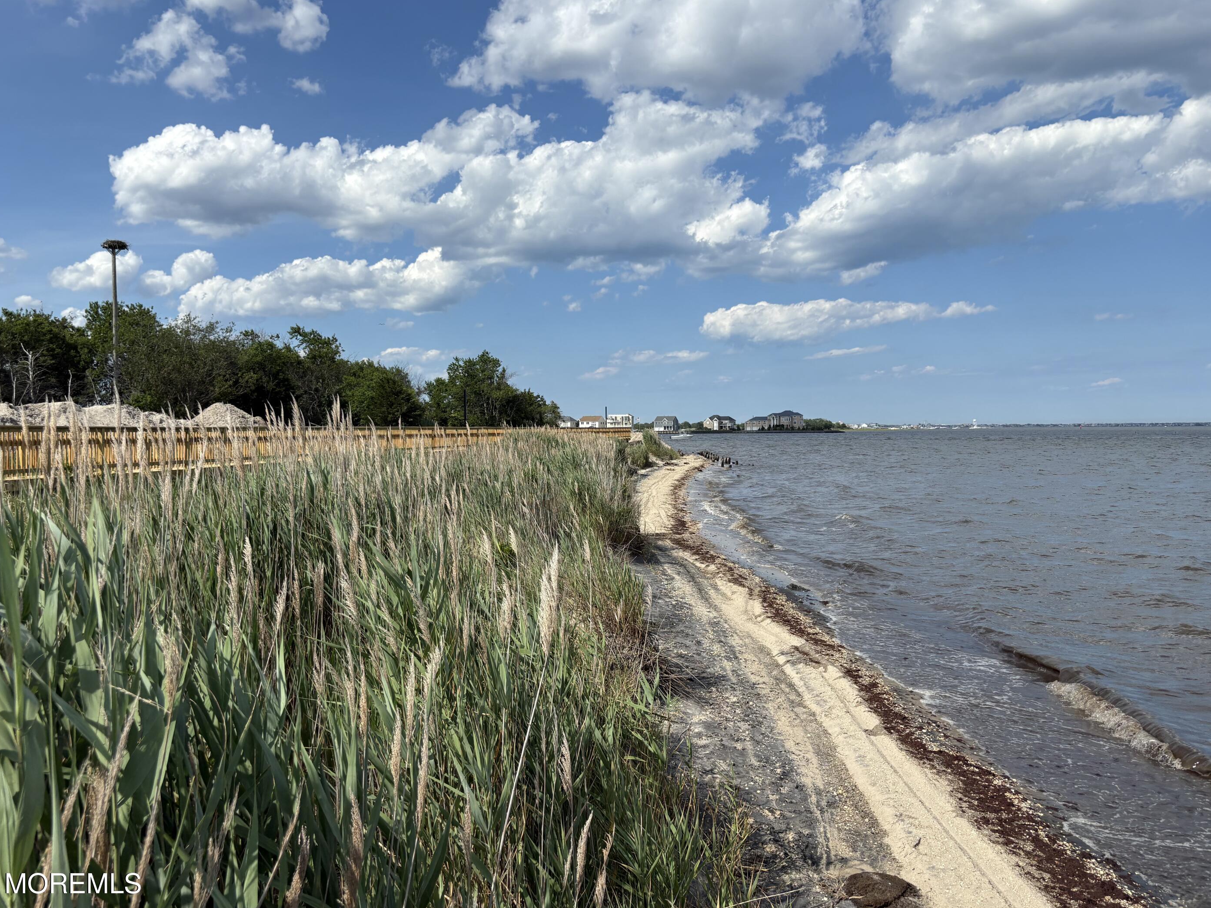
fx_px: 979
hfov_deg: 63.4
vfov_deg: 49.7
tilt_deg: -1.1
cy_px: 439
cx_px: 565
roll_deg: +1.3
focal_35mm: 28
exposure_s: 1/5814
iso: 50
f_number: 1.6
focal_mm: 5.96
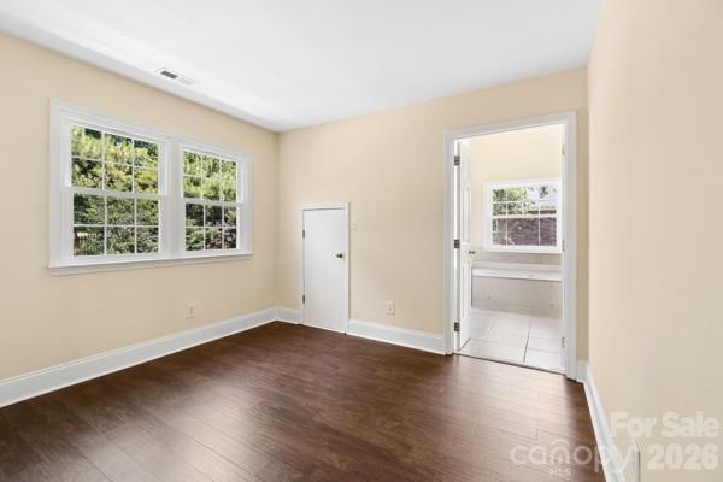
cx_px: 362
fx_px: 301
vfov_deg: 77.3
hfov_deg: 100.4
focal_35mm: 15
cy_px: 241
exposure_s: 1/30
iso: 640
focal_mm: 10
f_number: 7.1
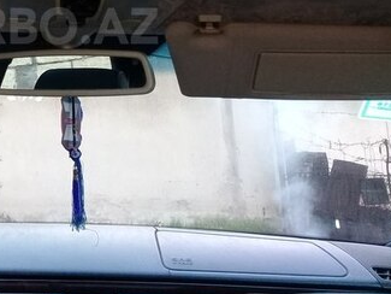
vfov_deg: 22.7
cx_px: 35
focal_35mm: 63
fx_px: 712
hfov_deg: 29.4
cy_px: 26
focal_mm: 3.3
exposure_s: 1/33
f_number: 2.2
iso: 100
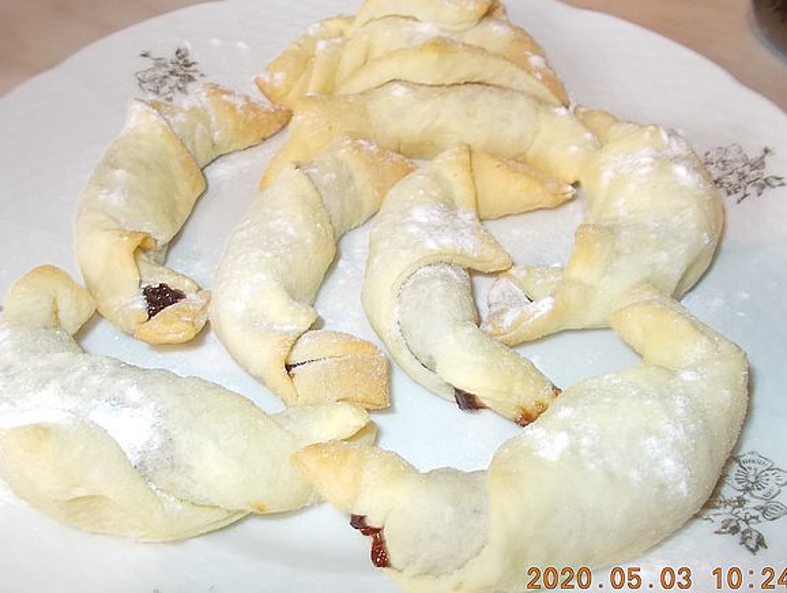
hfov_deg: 65.3
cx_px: 387
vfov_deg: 51.5
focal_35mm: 27
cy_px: 301
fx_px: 615
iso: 200
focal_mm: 4.6
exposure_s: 1/25
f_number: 3.2
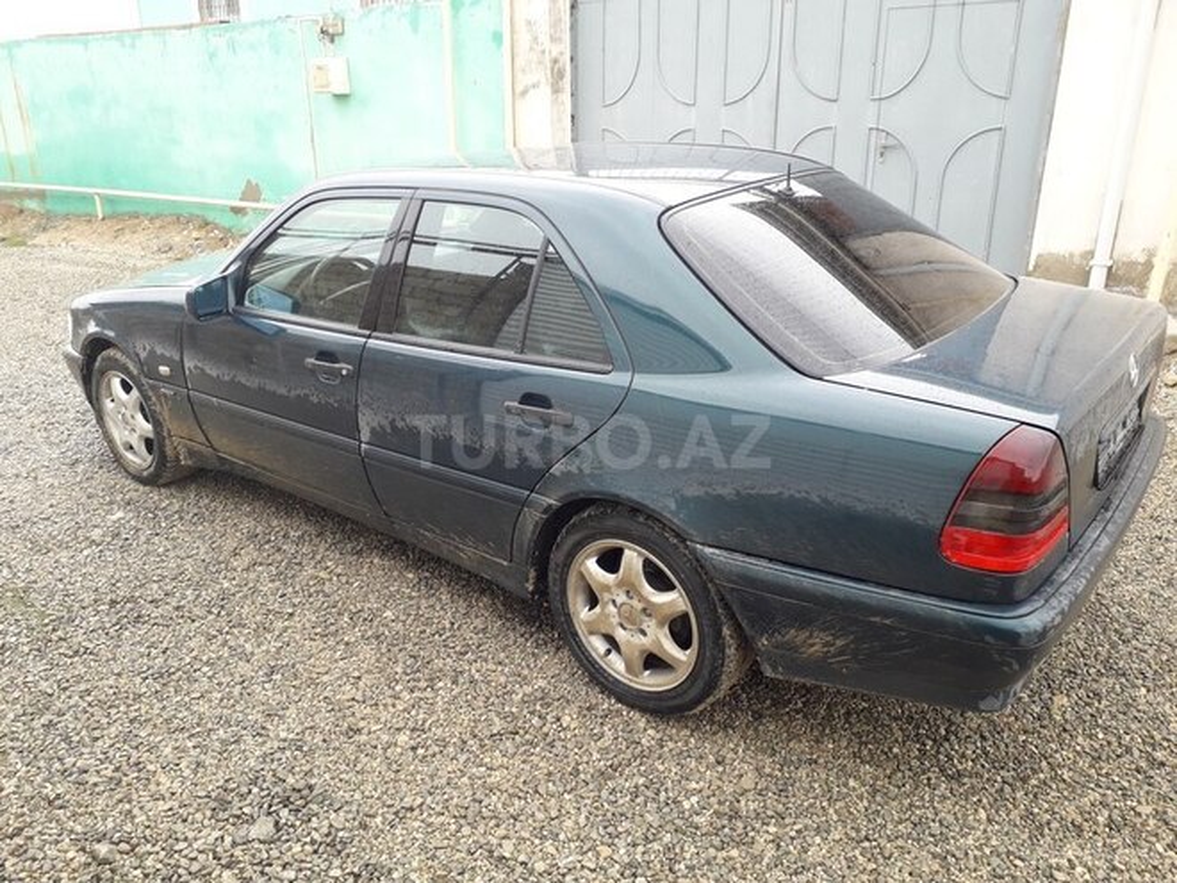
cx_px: 588
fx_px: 918
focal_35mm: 27
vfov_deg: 51.4
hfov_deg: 65.3
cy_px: 442
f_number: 1.9
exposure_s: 1/187
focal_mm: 3.6
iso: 40
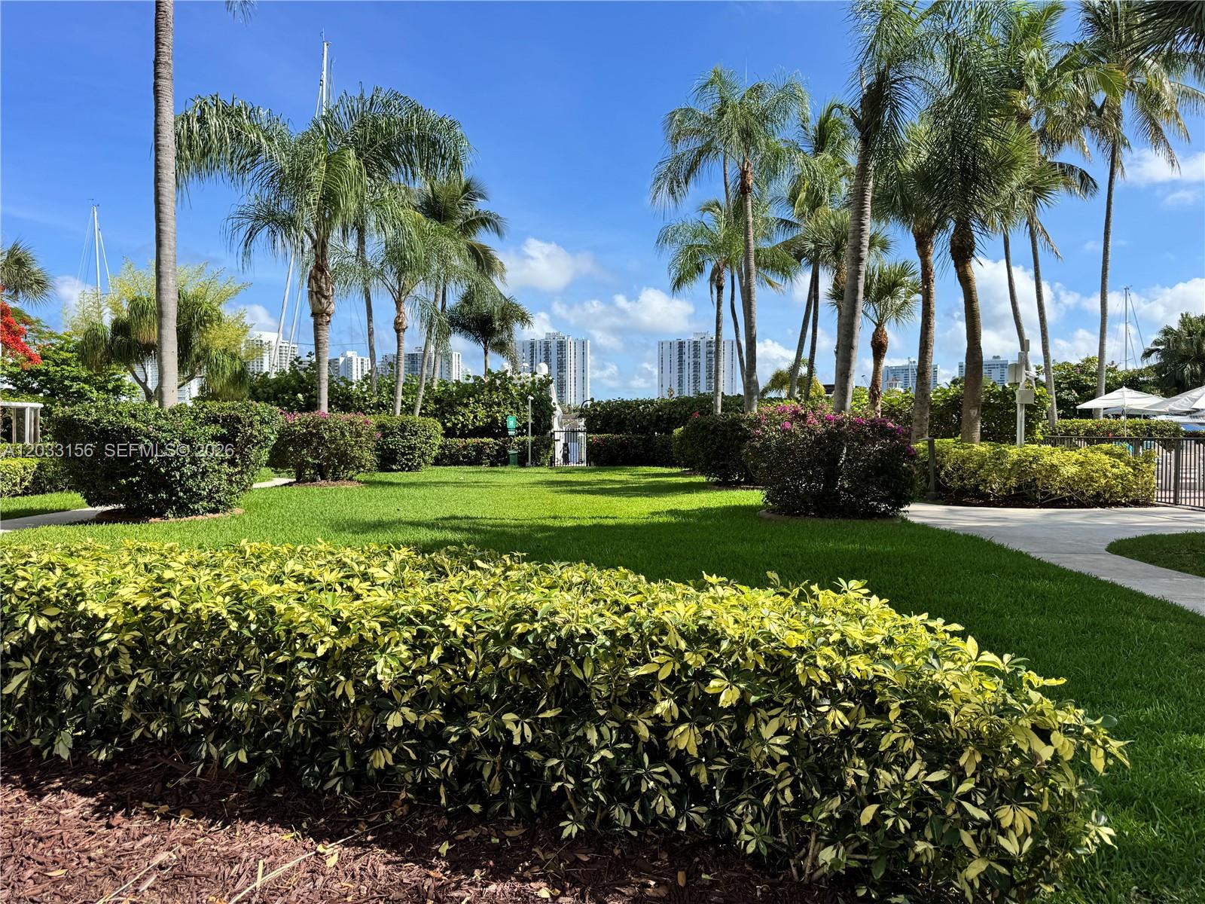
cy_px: 452
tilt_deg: -1.0
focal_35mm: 24
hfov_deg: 71.6
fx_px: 835
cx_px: 602
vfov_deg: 56.8
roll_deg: +0.3
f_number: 1.78
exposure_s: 1/3247
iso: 80
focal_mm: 6.76
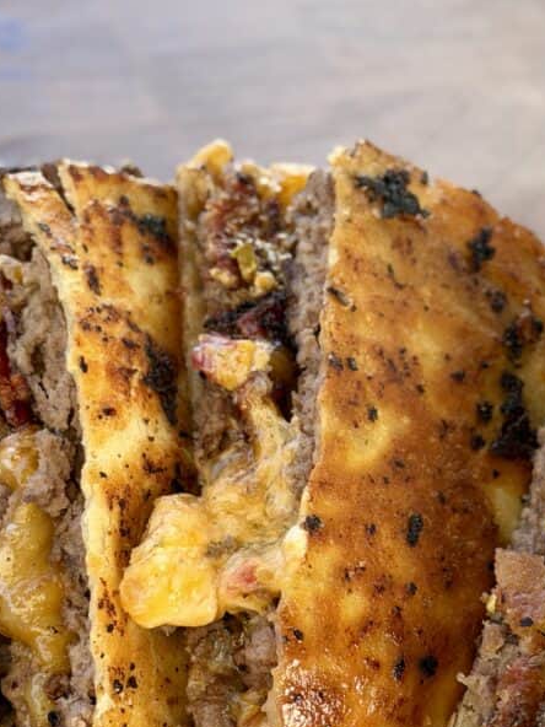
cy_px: 489
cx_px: 207
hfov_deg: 17.8
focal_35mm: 83
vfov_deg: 23.4
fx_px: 1742
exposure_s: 1/484
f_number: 1.78
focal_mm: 6.76
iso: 64
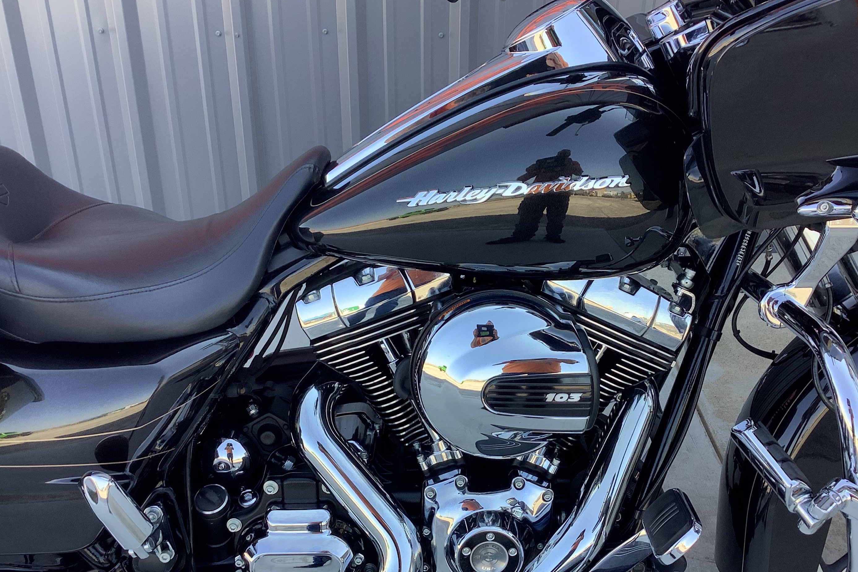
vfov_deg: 34.9
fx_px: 906
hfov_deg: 50.6
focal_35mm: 38
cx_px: 476
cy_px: 357
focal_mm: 3.3
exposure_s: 1/120
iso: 32
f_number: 2.4
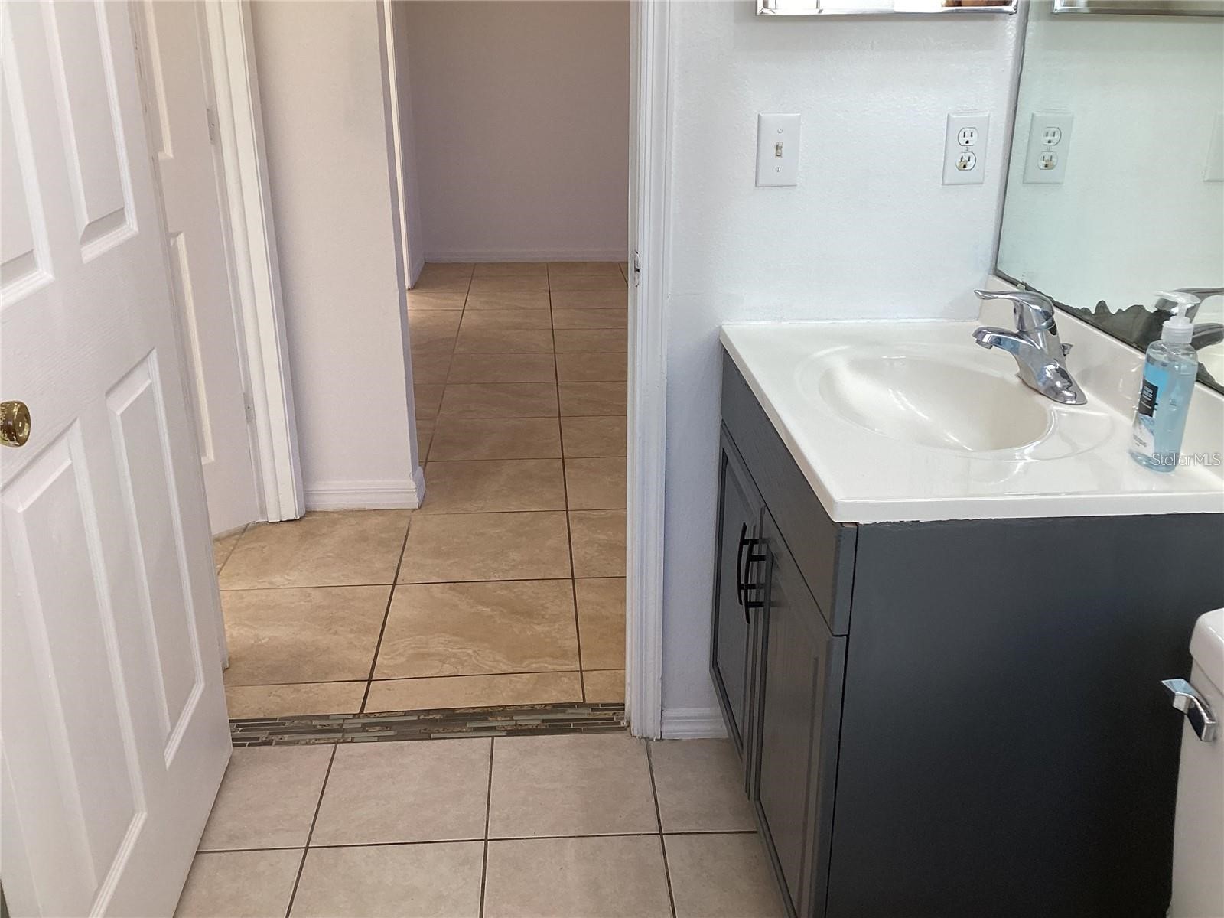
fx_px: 1096
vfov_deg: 45.4
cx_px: 612
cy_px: 459
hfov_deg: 58.4
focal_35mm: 31
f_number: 2.4
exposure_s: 1/120
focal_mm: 3.3
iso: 40
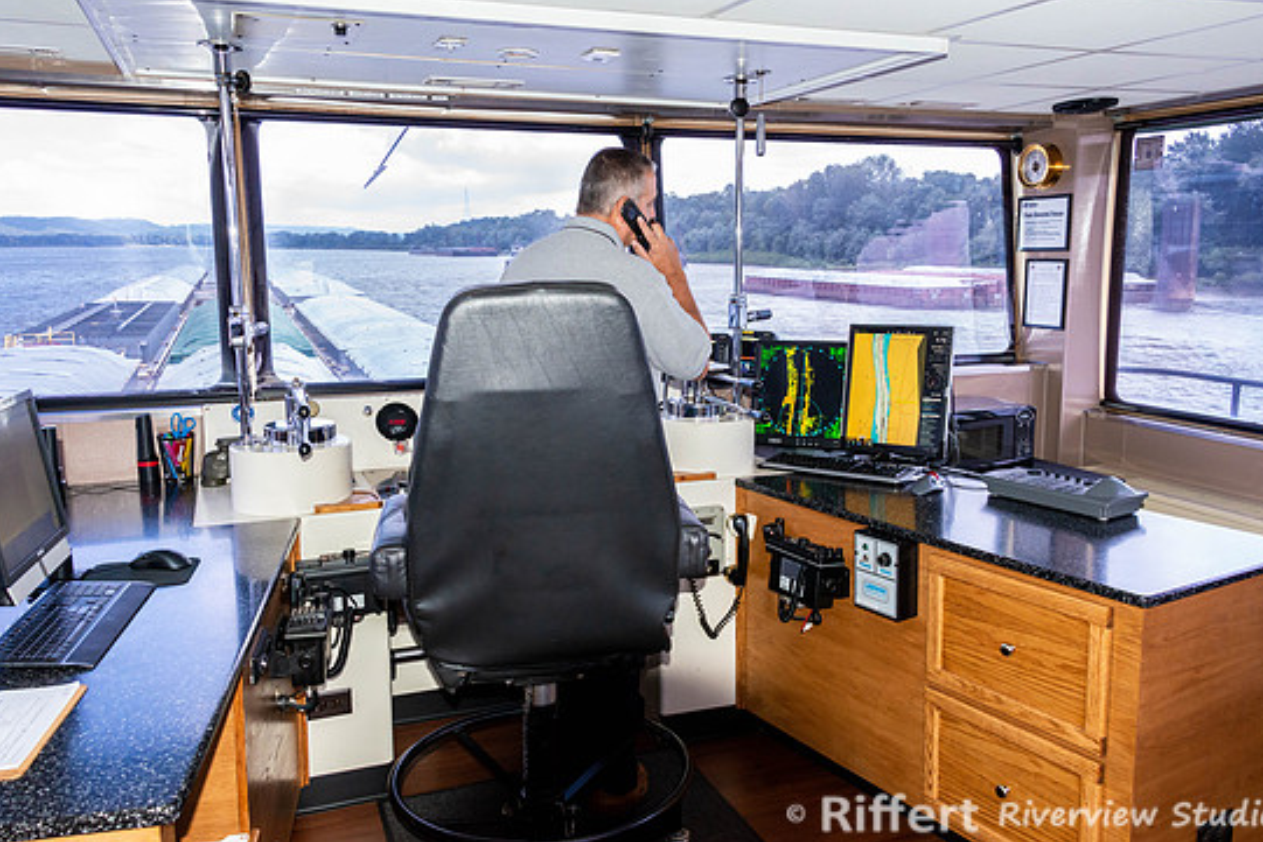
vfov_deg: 43.6
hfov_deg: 61.9
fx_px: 1053
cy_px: 405
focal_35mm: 30
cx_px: 630
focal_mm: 28
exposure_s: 1/60
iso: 3200
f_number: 10
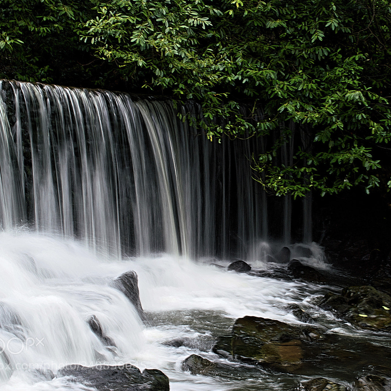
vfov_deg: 27.7
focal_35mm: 62
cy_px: 197
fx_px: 792
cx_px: 249
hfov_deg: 27.6
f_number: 16
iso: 100
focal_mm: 32
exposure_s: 1/5
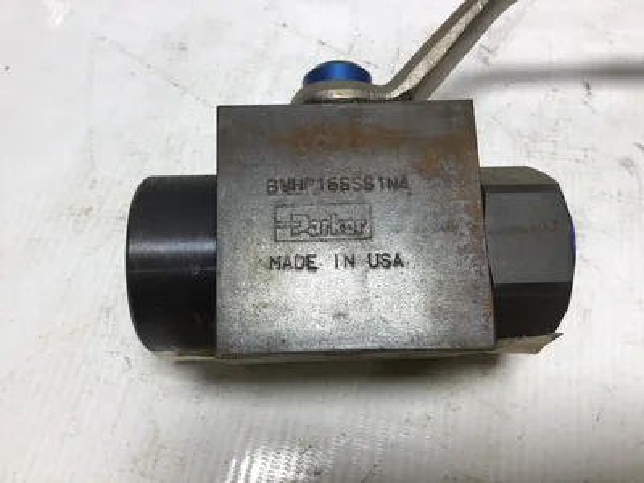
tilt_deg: -64.6
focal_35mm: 31
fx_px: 577
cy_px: 242
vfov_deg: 45.4
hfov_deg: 58.4
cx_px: 322
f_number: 2.4
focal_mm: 3.3
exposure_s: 1/120
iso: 25
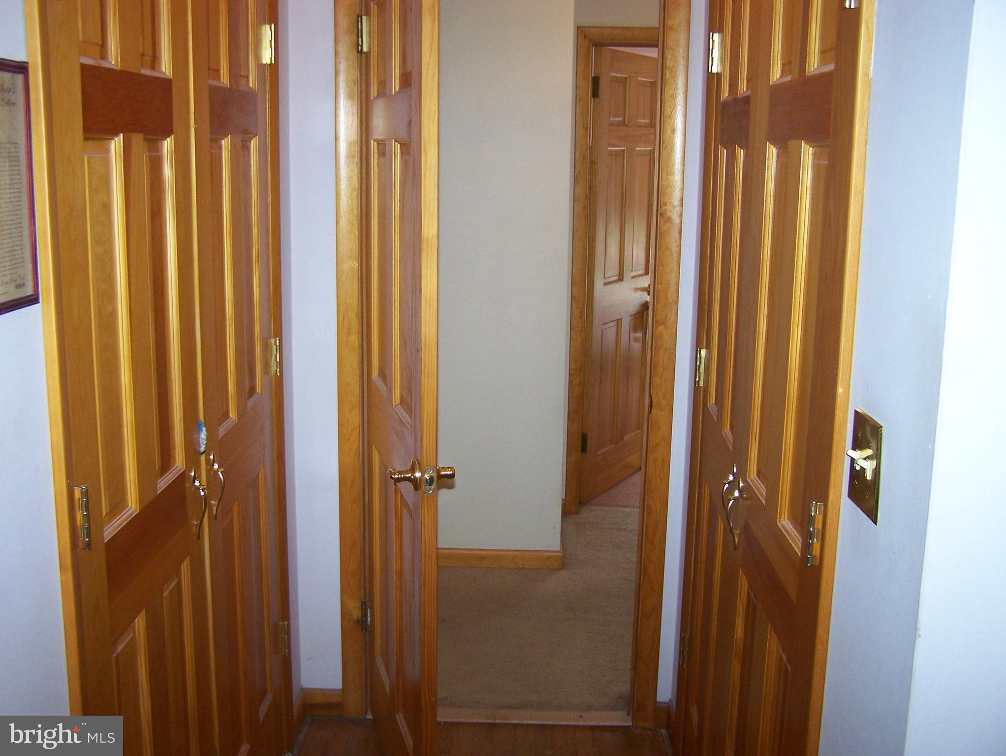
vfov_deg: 37.8
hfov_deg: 48.9
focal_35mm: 38
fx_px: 1105
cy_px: 378
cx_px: 503
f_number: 2.8
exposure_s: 1/60
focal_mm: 6.3
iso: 160
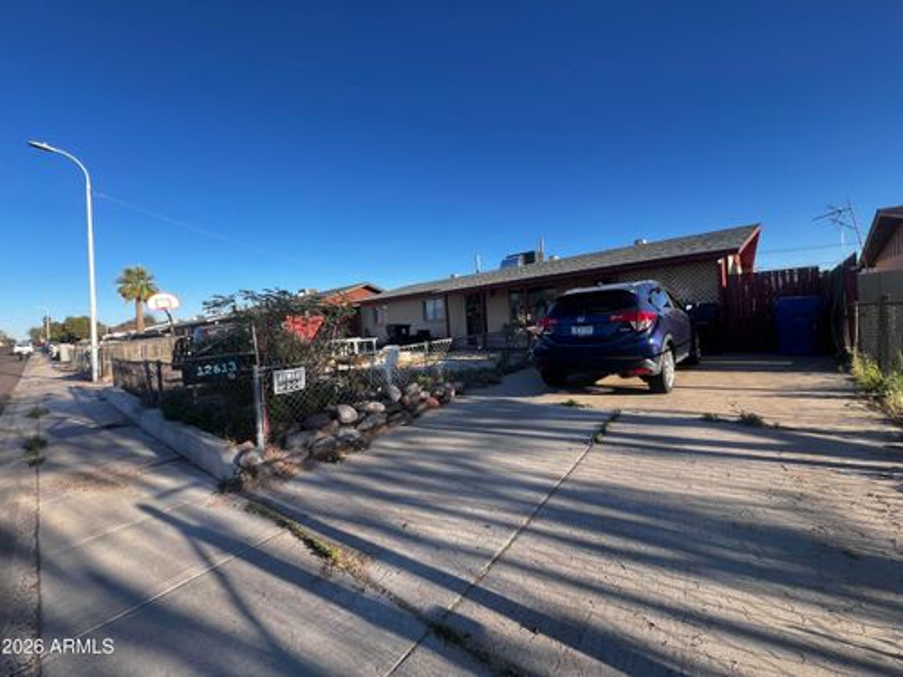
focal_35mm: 13
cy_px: 338
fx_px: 339
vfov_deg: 89.9
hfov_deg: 106.2
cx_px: 452
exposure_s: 1/351
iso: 32
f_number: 1.8
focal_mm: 1.57
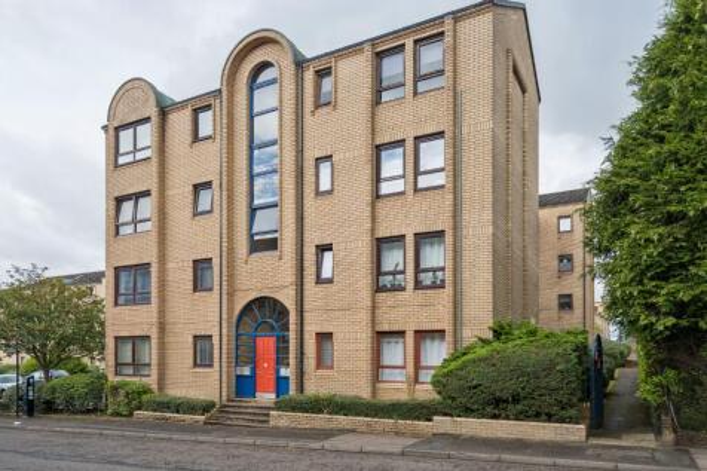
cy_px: 236
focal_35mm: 27
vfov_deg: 47.9
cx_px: 354
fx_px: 530
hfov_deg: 67.4
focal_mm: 27
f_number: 4
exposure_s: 1/5000
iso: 800
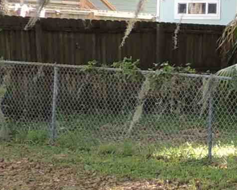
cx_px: 561
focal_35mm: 151
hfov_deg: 10.9
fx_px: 1059
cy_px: 82
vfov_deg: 10.2
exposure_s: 1/80
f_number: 3.3
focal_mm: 4.3
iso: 100
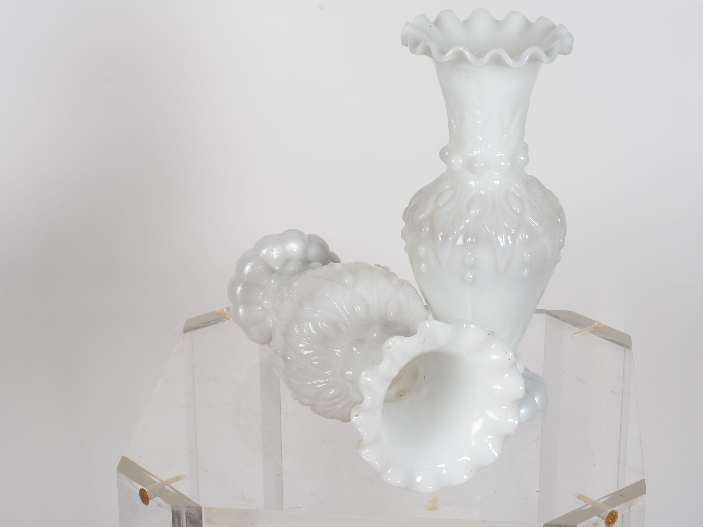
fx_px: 1665
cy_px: 264
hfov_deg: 23.8
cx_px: 364
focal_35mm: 82
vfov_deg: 18.0
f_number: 14
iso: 100
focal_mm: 50
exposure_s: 1/125
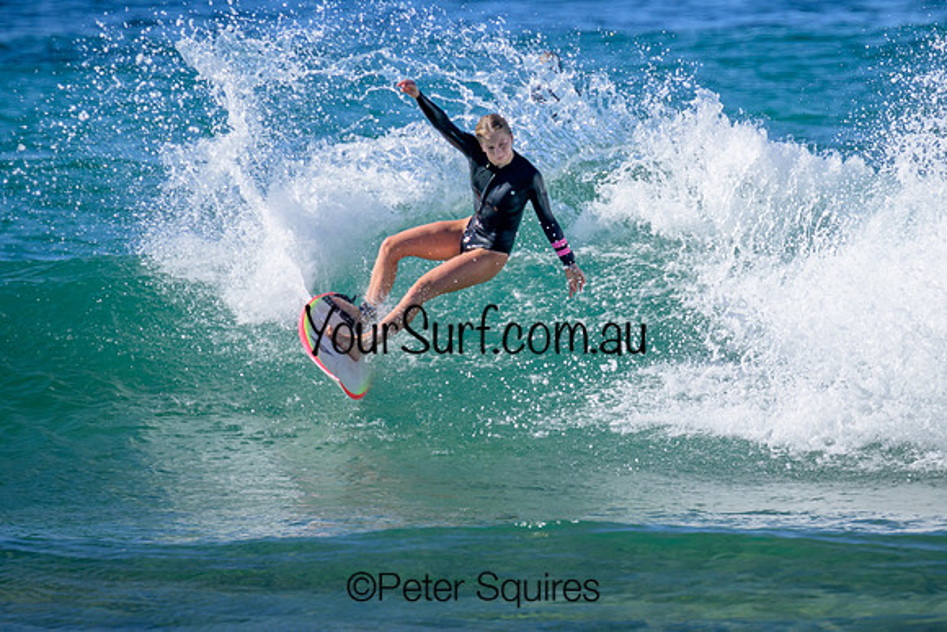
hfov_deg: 1.9
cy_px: 241
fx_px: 28680
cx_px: 592
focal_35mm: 1090
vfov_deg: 1.3
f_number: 11
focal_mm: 800
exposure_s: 1/800
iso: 400
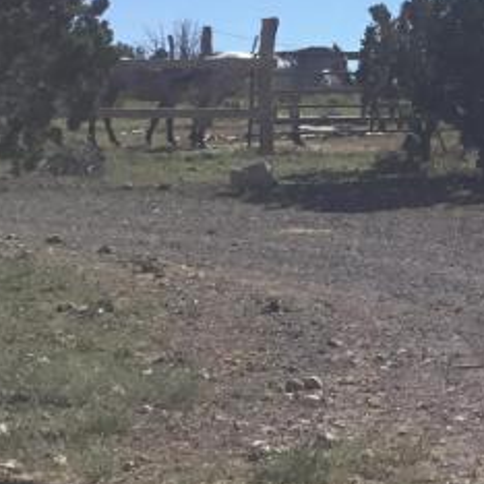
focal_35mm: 120
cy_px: -14
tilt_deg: +4.1
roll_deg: +0.7
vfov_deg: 14.3
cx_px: 894
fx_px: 1898
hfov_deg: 13.0
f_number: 2.4
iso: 25
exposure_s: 1/2203
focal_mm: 3.3
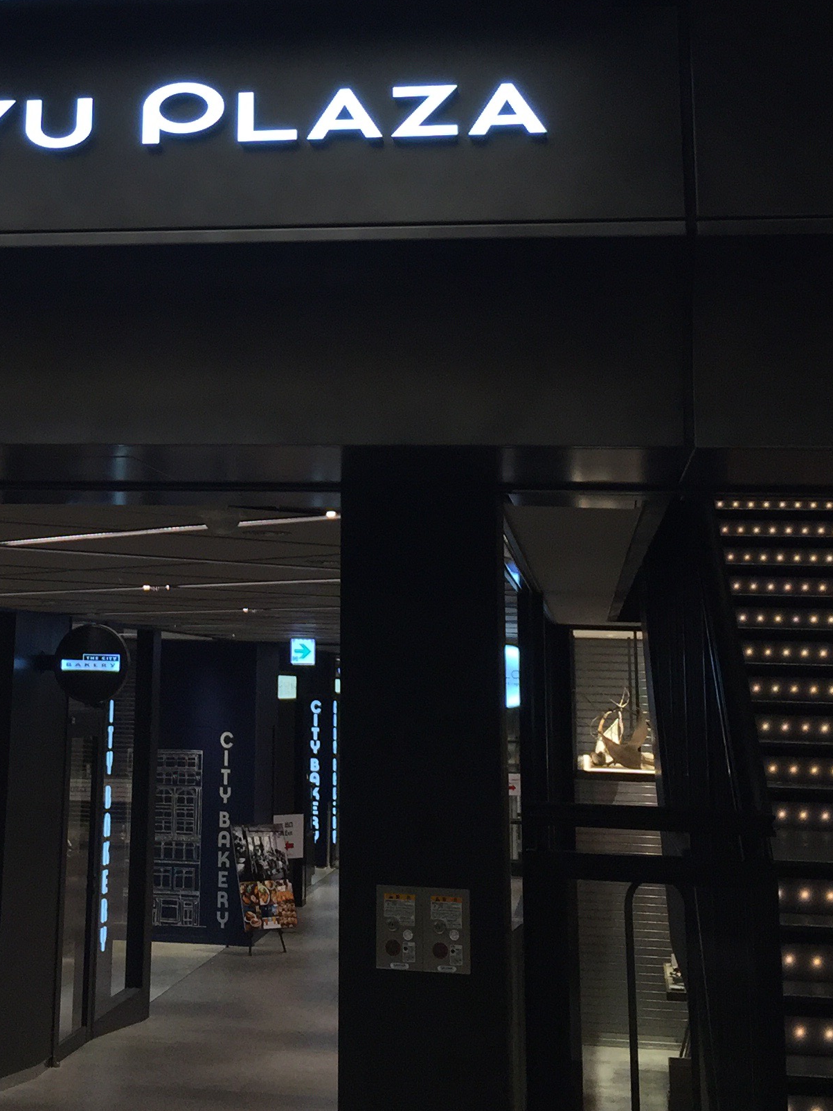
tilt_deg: +14.6
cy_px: 170
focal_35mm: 59
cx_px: 190
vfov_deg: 31.6
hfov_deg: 24.5
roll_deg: -1.3
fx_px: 1893
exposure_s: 1/120
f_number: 2.2
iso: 50
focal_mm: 4.15
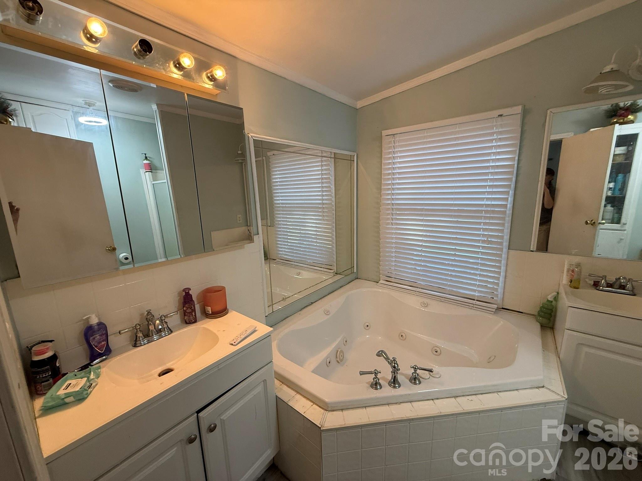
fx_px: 260
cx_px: 321
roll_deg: +2.0
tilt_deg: -10.7
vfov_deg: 85.7
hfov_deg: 102.1
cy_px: 240
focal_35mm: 14
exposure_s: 1/120
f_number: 2.2
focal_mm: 2.22
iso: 250
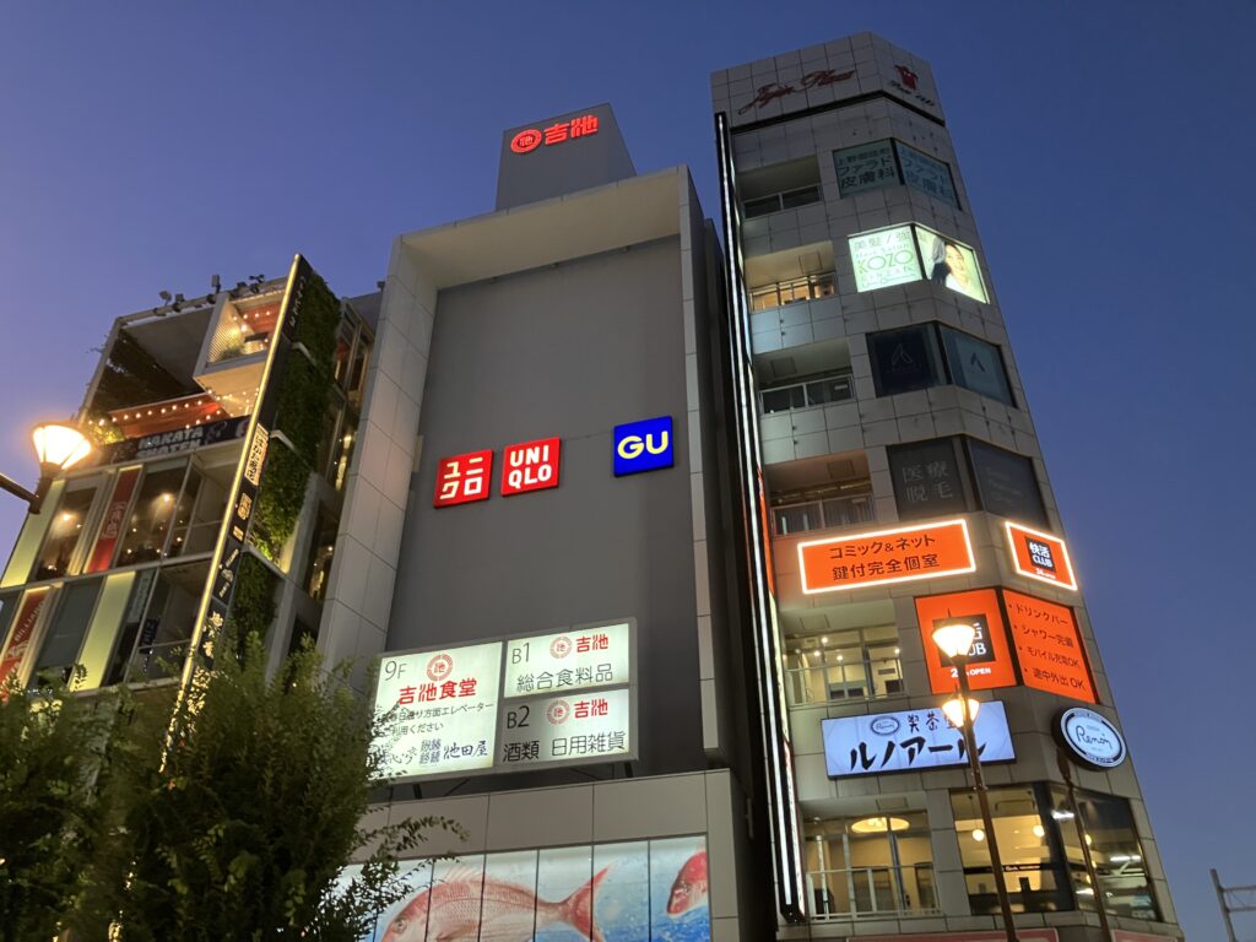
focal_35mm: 28
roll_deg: -0.5
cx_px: 628
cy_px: 471
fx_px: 1016
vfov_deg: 49.7
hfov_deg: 63.4
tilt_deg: +37.4
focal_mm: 3.99
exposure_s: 1/50
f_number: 1.8
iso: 250
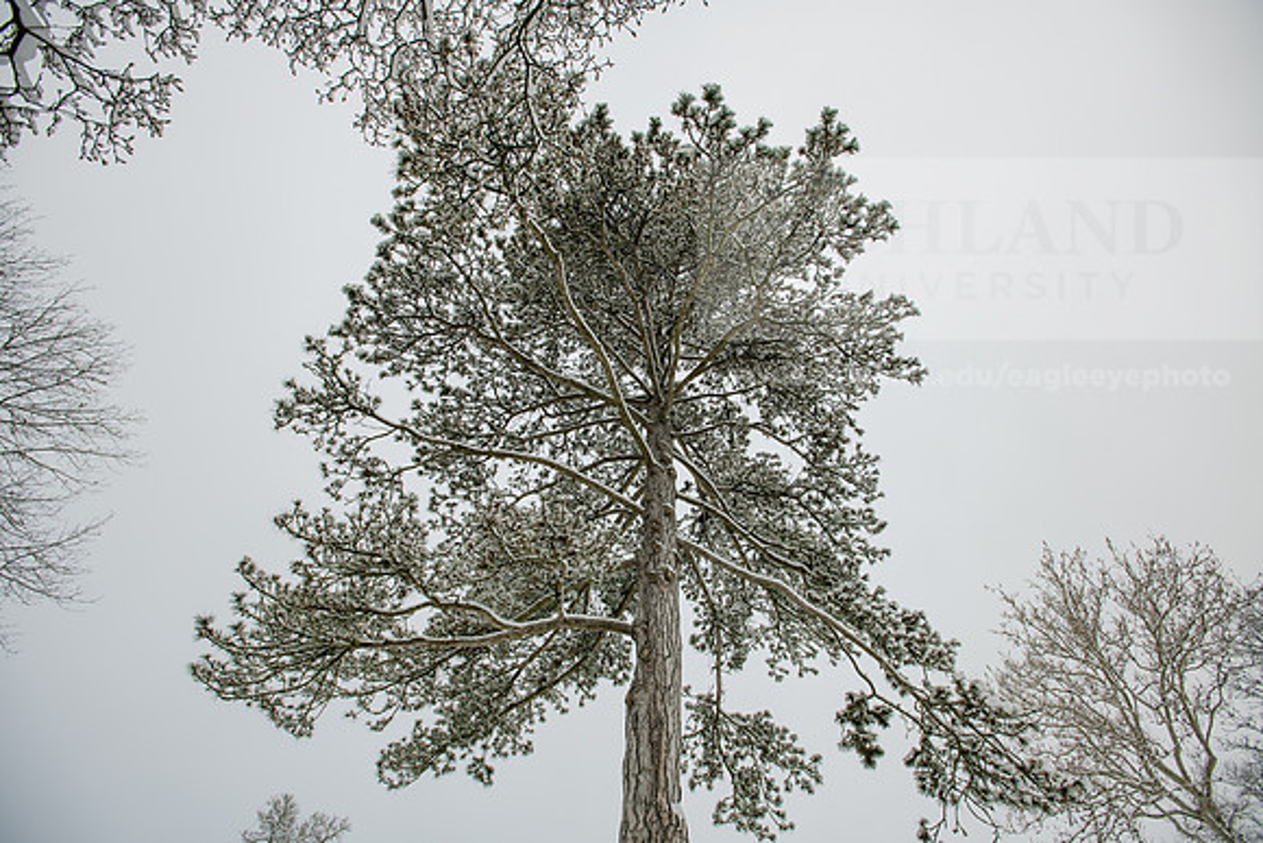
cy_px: 422
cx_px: 632
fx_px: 597
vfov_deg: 70.5
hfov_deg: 93.3
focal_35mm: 17
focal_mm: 17
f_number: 5
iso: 200
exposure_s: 1/400
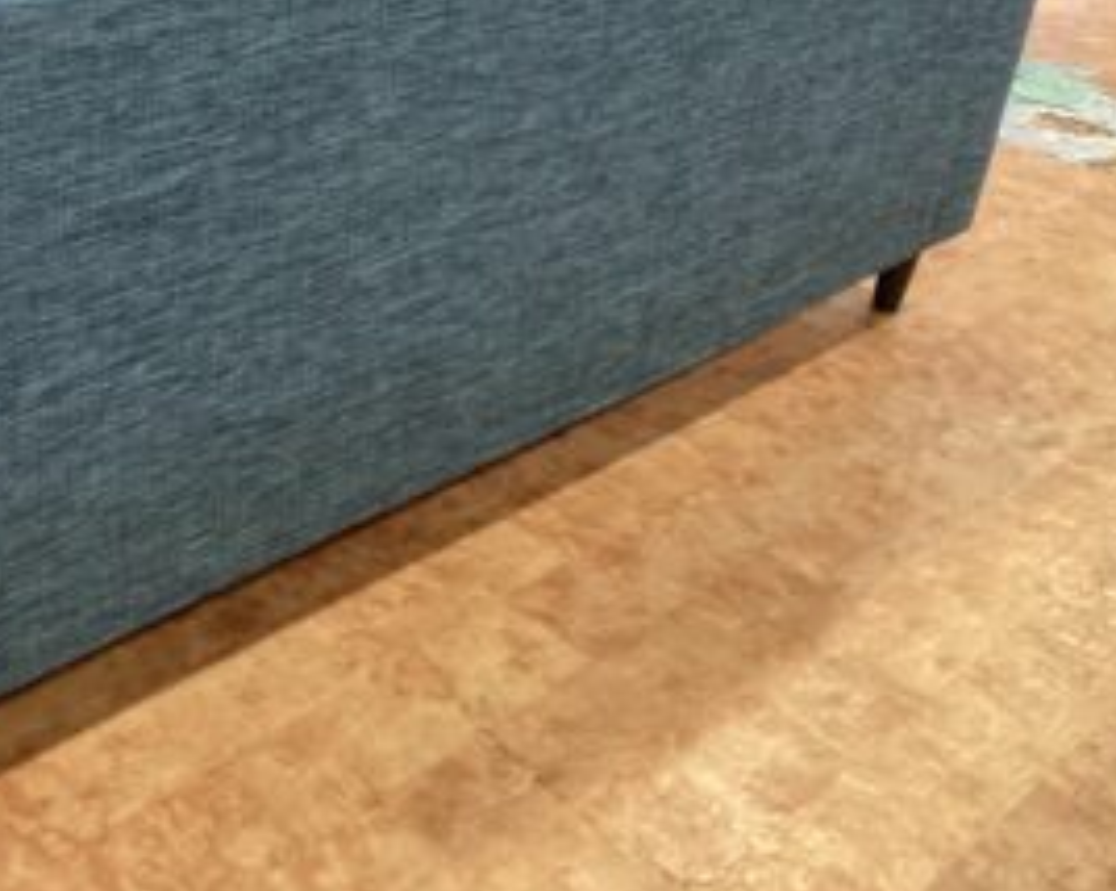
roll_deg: -3.3
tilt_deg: -27.2
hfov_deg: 35.2
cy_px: 244
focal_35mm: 51
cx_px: 183
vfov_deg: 29.3
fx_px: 1683
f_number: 1.8
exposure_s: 1/50
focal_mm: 3.99
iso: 200
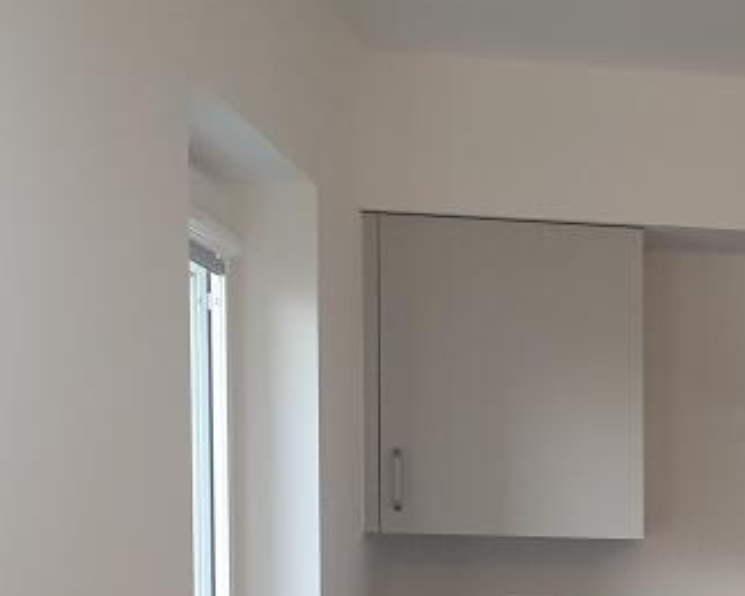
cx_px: 956
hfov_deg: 21.6
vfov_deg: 18.6
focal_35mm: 80
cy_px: 626
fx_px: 1764
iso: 320
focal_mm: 4.32
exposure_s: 1/100
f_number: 2.4
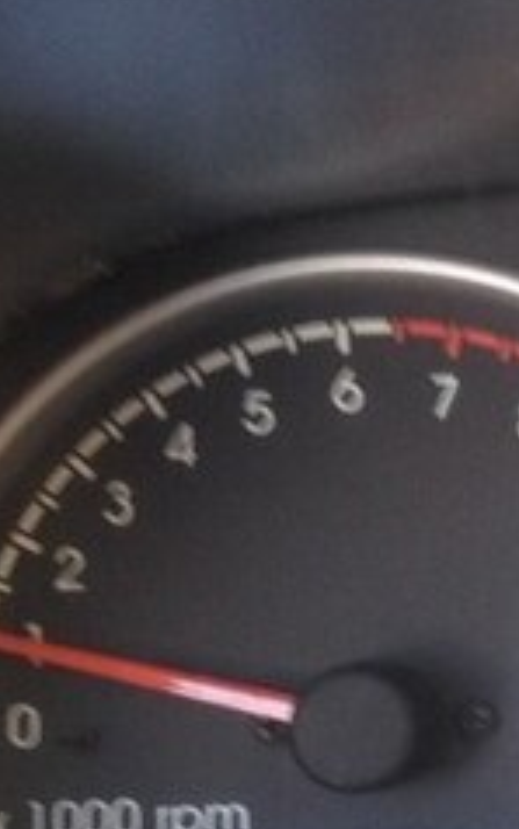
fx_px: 2328
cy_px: 559
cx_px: 1028
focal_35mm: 103
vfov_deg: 20.1
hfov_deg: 11.5
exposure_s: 1/40
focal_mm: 4.28
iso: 50
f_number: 2.4
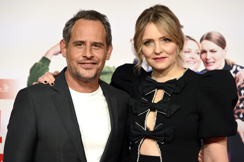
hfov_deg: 14.2
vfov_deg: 9.4
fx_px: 982
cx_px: 122
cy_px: 81
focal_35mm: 145
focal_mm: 145
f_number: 6.3
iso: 1250
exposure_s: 1/160
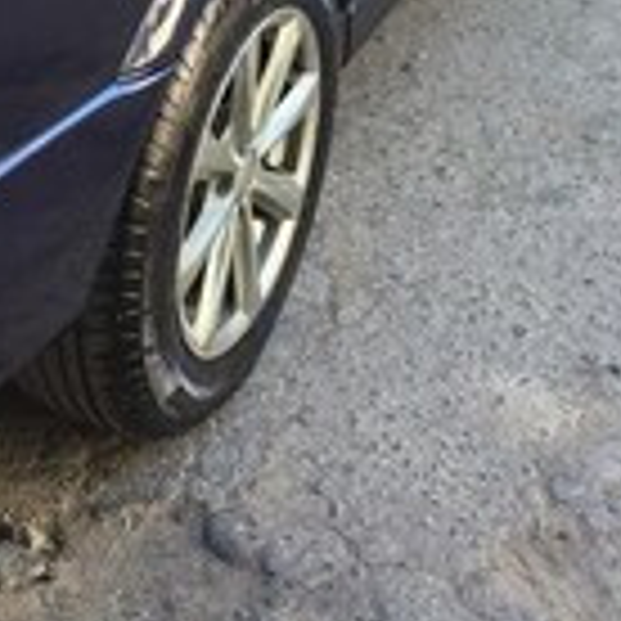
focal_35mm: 92
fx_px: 1867
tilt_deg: -16.4
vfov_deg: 17.3
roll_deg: -7.0
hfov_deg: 18.9
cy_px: -256
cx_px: 234
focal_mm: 4.15
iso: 32
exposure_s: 1/50
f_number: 2.2
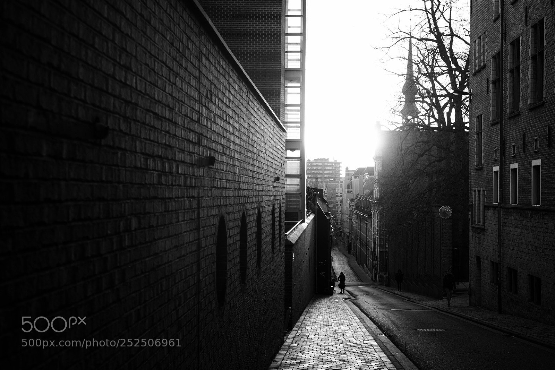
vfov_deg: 25.5
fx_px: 817
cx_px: 278
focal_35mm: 53
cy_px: 185
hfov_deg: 37.5
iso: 200
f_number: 3.2
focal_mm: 35
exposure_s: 1/125
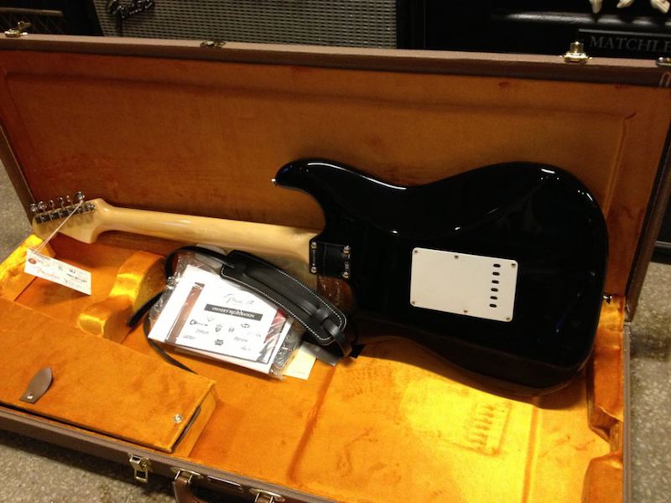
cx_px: 336
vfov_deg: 40.7
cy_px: 252
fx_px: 678
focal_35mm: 35
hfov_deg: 52.6
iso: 320
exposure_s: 1/20
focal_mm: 4.28
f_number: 2.4
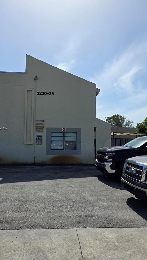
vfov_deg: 71.9
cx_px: 67
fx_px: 180
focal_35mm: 26
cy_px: 129
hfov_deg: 44.3
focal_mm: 6.3
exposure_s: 1/7944
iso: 64
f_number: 1.7
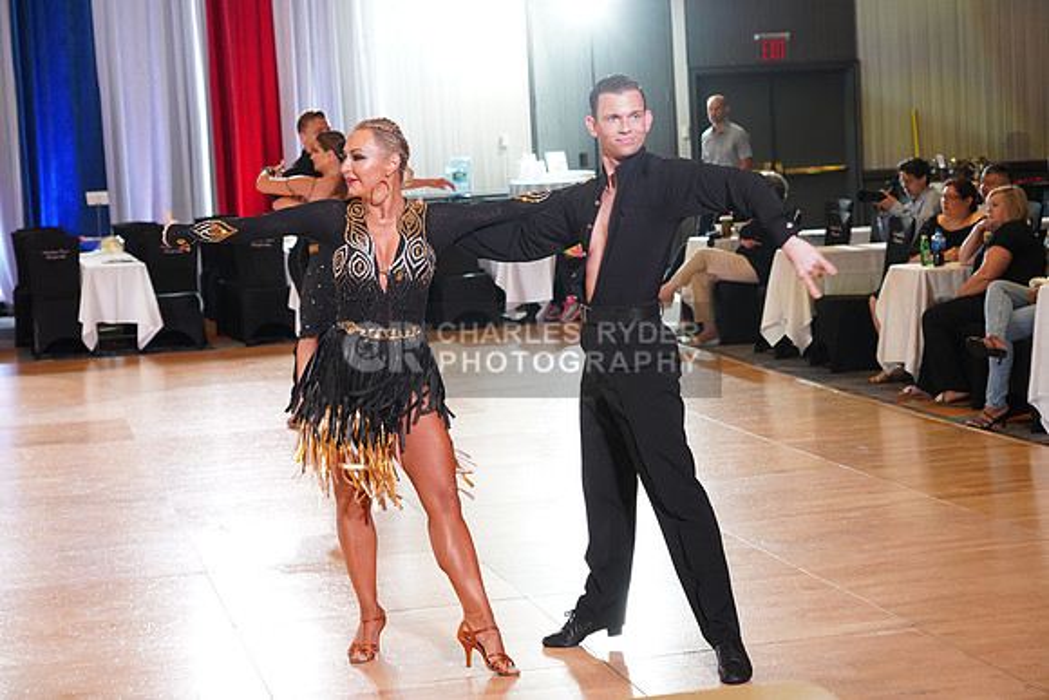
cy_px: 350
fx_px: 1982
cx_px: 524
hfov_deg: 29.6
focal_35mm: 68
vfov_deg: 20.0
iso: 1600
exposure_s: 1/160
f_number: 5
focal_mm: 68
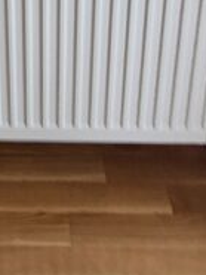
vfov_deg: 20.6
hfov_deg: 19.8
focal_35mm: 72
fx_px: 571
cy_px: -193
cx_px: -1
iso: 100
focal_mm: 1.74
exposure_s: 1/40
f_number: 2.2
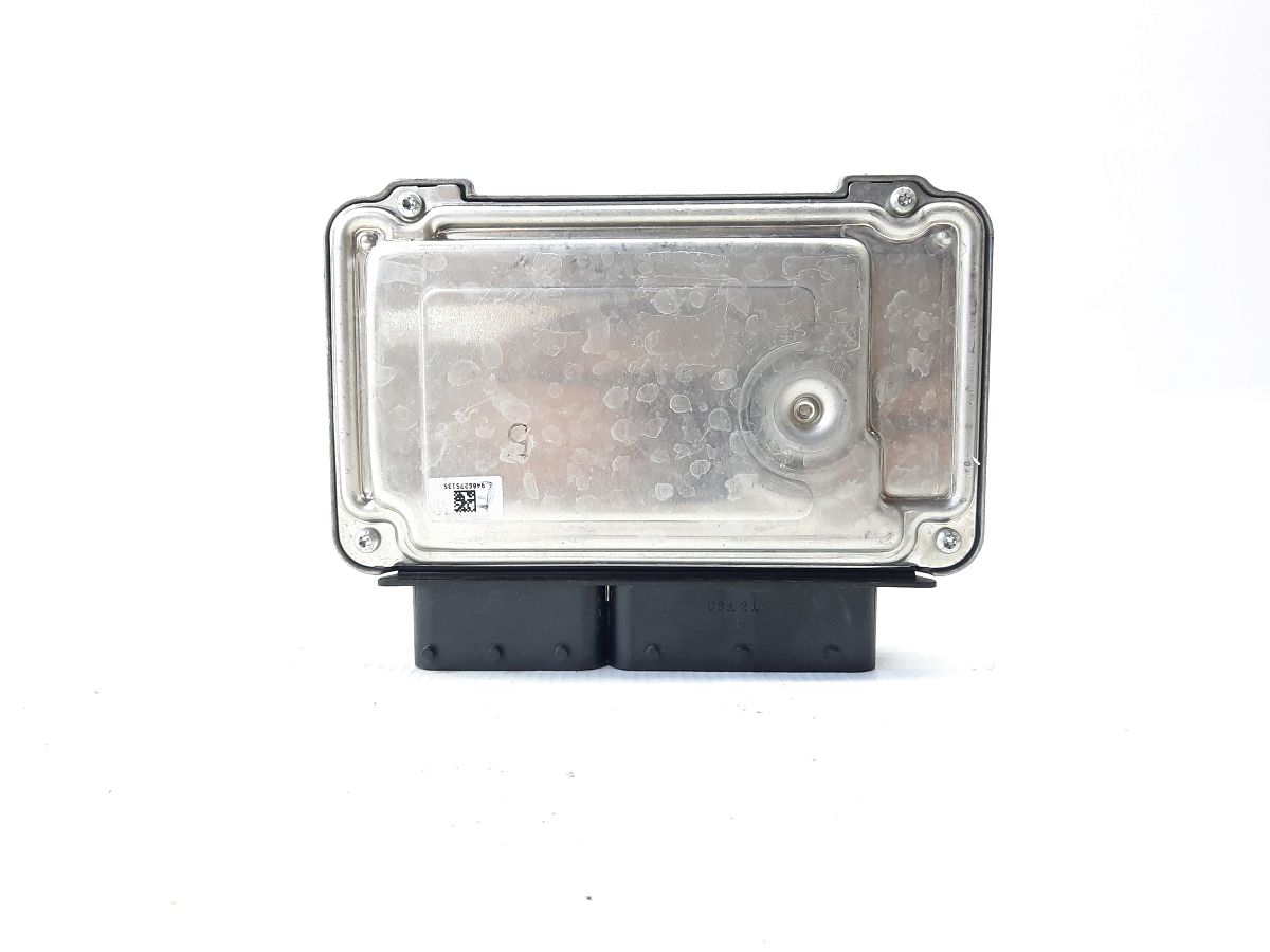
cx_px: 635
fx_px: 917
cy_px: 476
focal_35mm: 25
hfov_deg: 69.4
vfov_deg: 54.9
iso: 160
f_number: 2
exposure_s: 1/50
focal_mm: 4.6
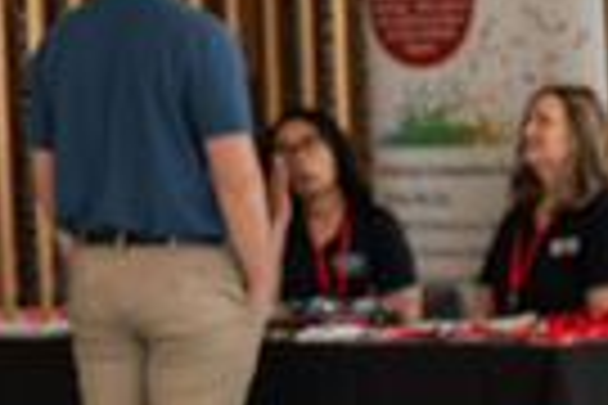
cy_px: 506
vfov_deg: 6.4
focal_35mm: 213
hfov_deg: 9.4
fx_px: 3597
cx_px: 860
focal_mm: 28
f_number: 2.8
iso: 160
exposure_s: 1/125
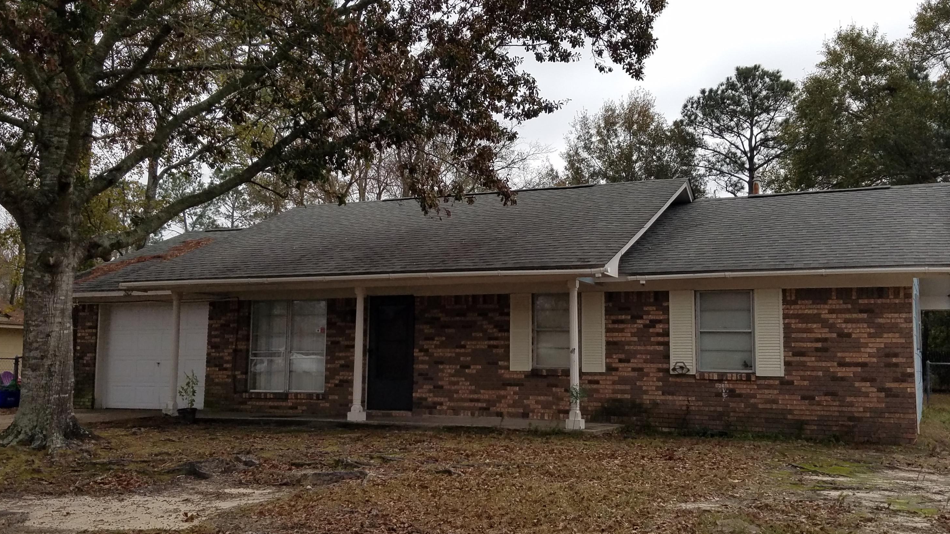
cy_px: 244
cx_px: 483
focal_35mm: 29
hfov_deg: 66.1
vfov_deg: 40.1
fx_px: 731
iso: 50
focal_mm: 4.2
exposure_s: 1/3760
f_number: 1.7
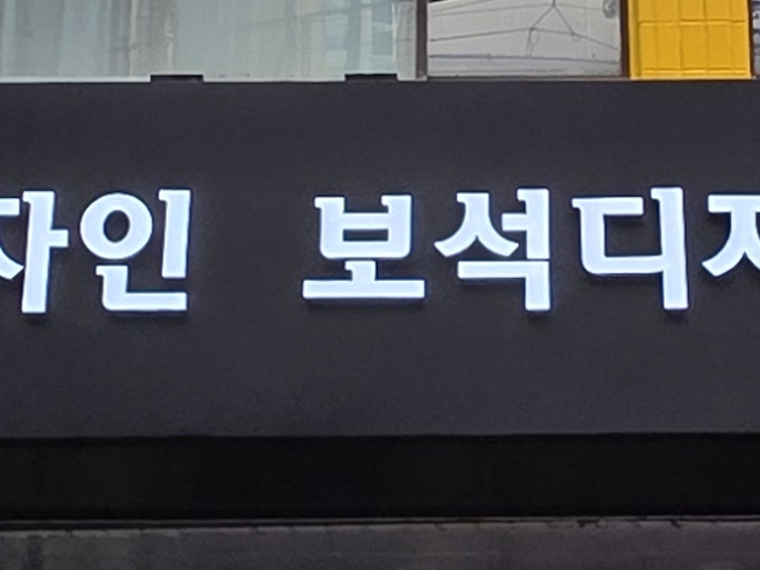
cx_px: 517
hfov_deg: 19.8
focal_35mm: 99
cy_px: 122
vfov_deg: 14.9
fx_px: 2174
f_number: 1.9
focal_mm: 2.2
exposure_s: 1/748
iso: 40
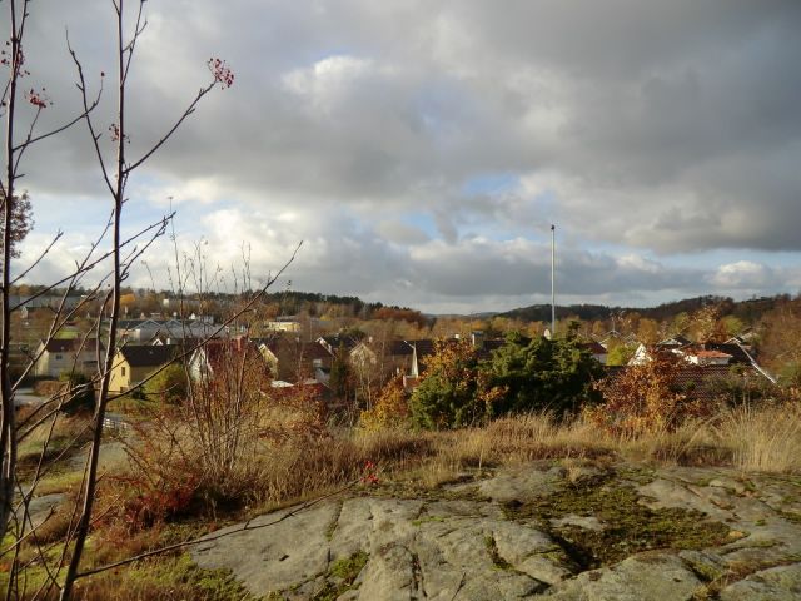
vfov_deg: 56.8
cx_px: 400
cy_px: 300
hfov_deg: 71.6
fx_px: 555
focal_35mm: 24
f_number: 3.2
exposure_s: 1/640
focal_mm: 4.3
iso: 64
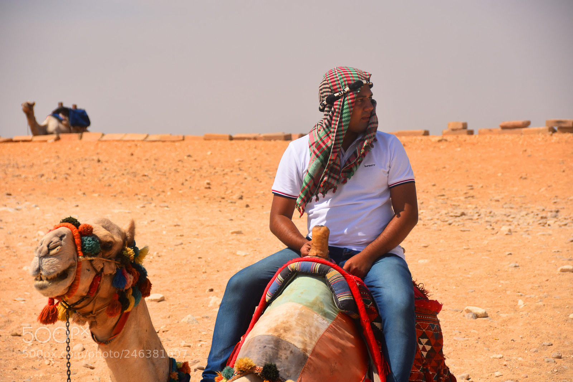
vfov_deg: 9.0
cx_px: 286
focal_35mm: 153
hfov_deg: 13.4
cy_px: 191
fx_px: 2435
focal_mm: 102
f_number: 8
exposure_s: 1/1000
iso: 160
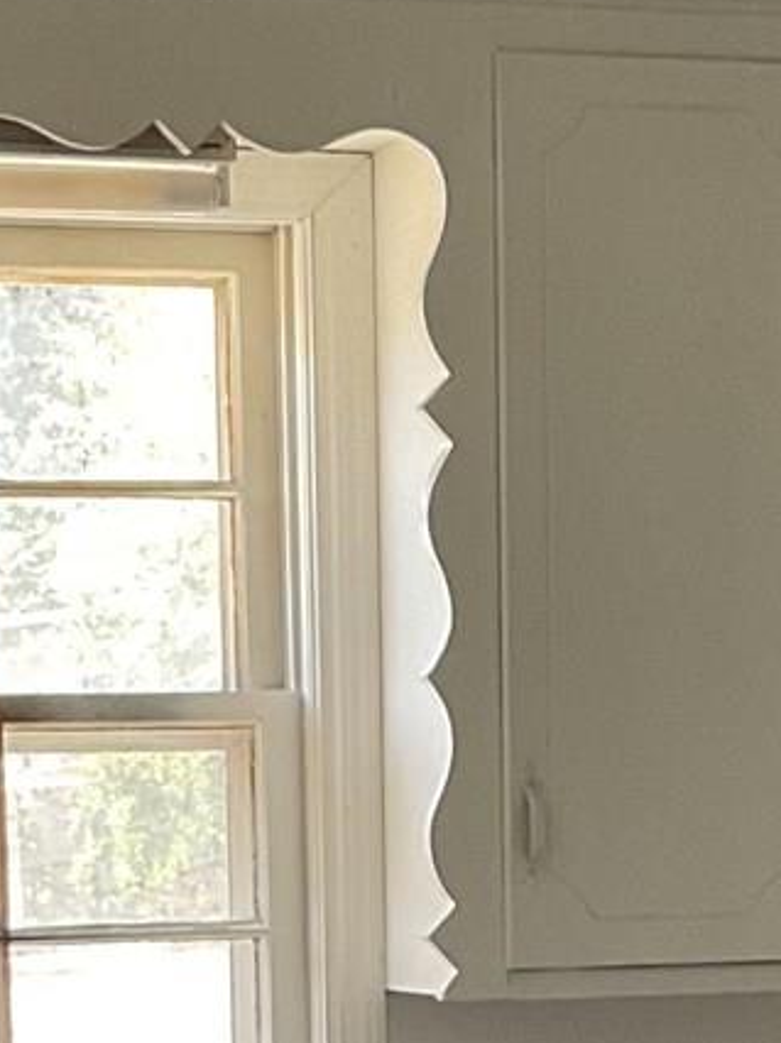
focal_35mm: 157
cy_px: 1569
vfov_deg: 12.0
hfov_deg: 9.4
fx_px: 4728
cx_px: 409
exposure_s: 1/88
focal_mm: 3
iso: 64
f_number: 1.8
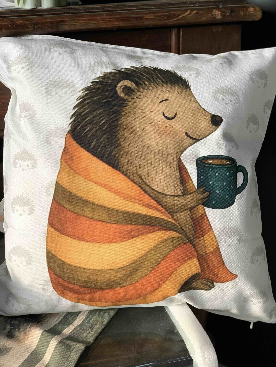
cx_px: 138
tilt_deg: -22.5
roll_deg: +1.0
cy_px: 184
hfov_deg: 28.0
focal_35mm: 52
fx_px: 553
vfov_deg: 36.8
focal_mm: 6
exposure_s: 1/122
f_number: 2.4
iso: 64
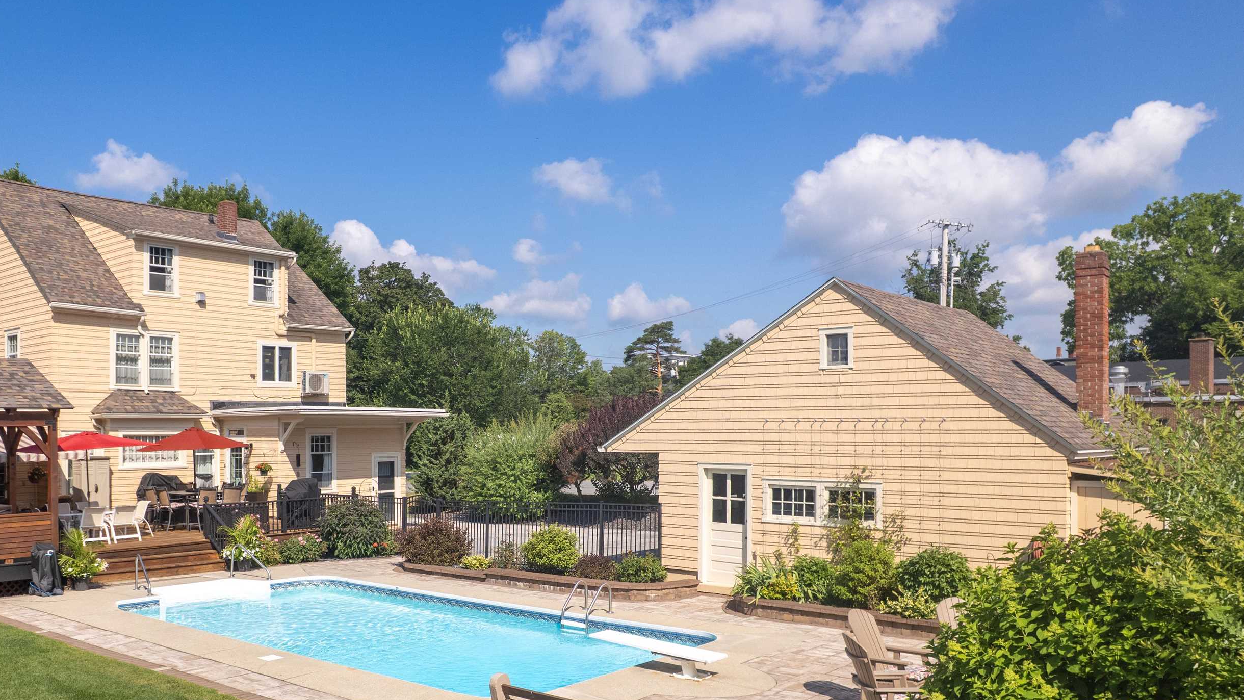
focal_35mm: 29
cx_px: 501
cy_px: 508
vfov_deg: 39.3
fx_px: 957
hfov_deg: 65.5
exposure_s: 1/250
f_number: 2.8
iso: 110
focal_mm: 8.38
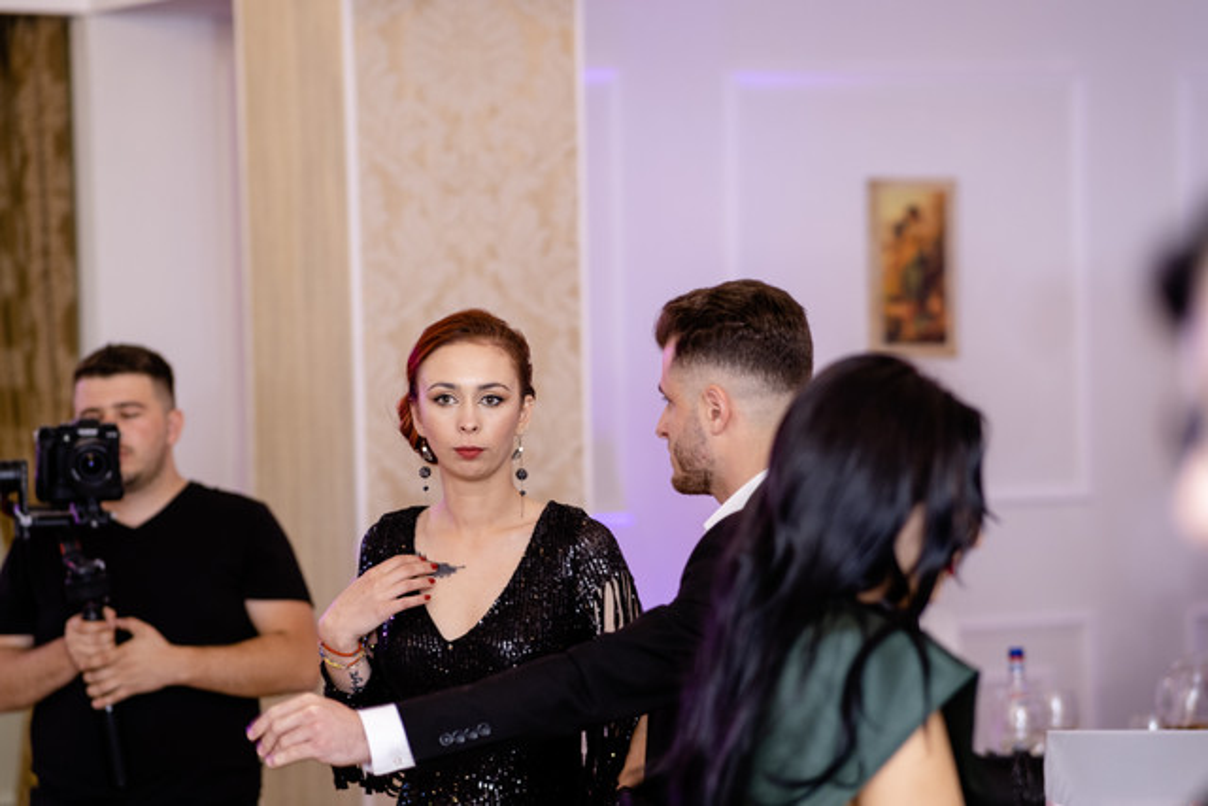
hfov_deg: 16.0
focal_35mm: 128
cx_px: 604
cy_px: 403
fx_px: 4296
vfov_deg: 10.7
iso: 640
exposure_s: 1/200
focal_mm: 85
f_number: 2
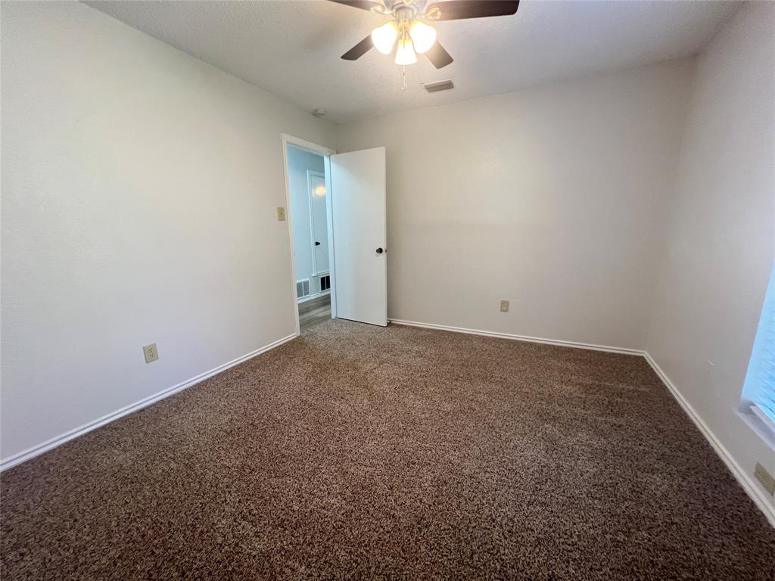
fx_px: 291
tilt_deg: -12.2
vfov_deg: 89.9
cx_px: 388
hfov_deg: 106.2
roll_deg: +0.4
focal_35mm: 13
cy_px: 290
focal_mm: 1.57
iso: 200
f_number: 1.8
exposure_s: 1/120
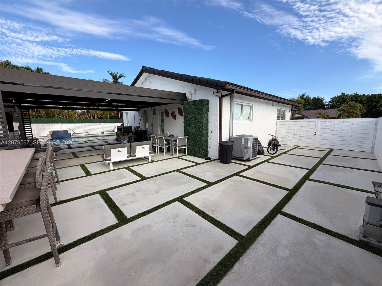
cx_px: 191
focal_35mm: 14
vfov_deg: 85.7
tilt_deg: -6.5
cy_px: 143
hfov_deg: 102.1
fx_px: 154
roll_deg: +1.2
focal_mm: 2.22
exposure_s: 1/770
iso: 32
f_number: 2.2
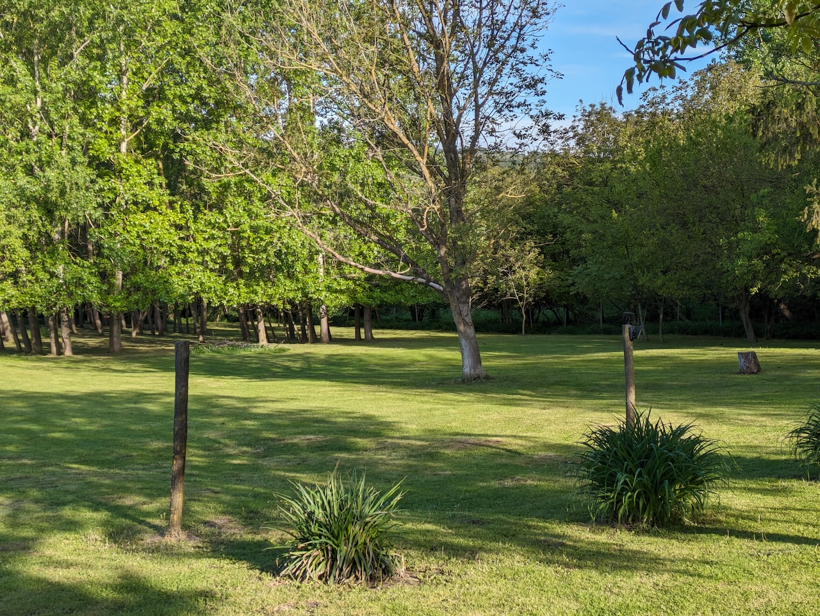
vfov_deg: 28.6
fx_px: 1209
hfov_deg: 37.5
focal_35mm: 51
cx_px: 410
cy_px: 308
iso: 43
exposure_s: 1/1395
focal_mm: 5.43
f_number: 1.89
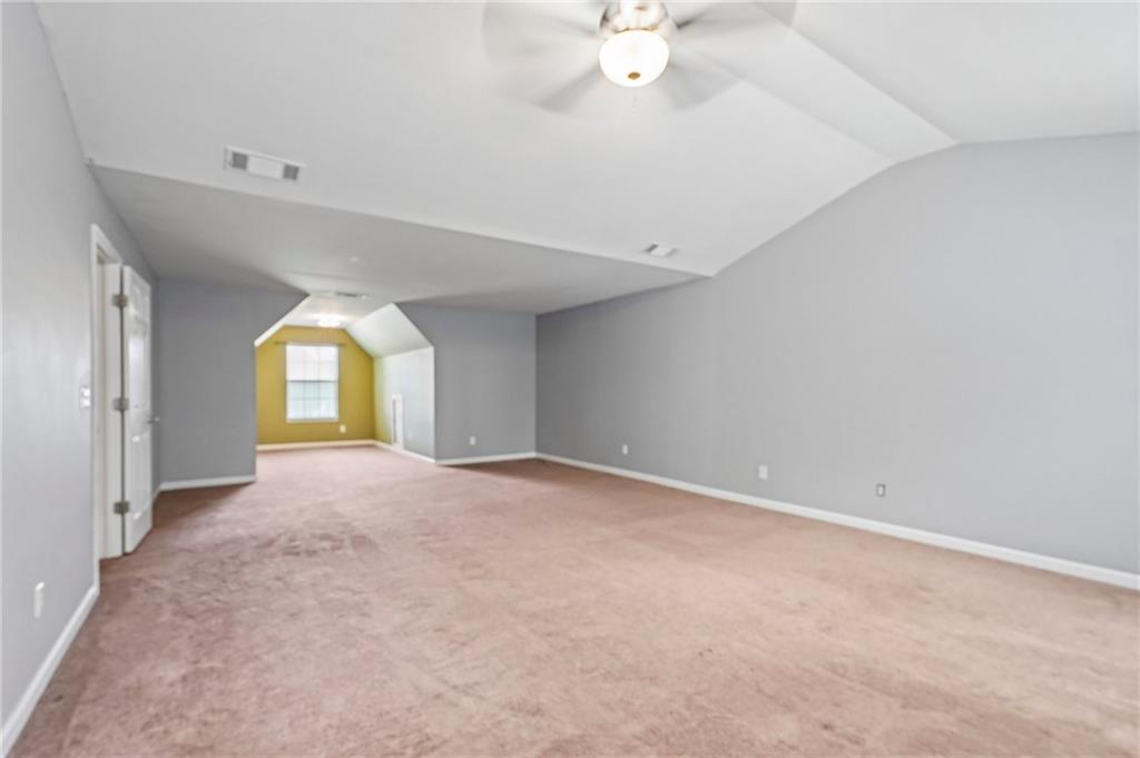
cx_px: 570
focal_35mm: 16
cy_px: 379
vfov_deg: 73.7
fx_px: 506
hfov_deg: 96.8
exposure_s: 1/10
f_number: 8
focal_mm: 16
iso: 800
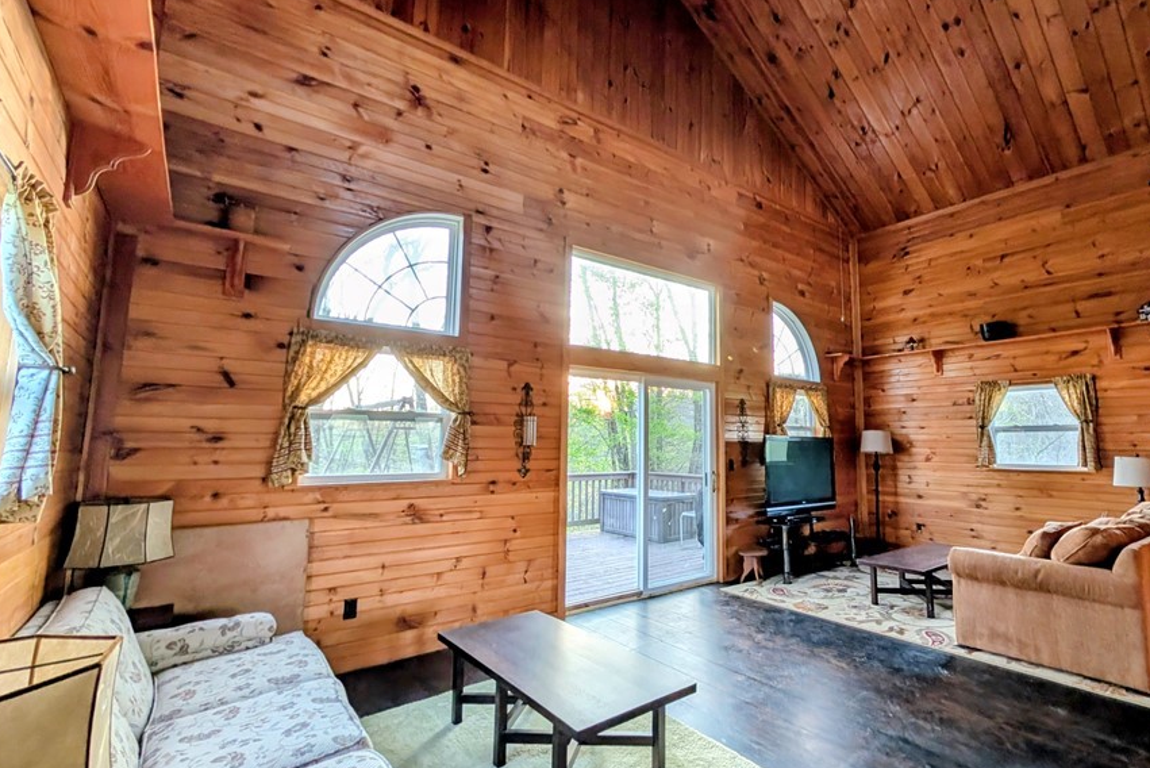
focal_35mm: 15
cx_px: 670
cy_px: 383
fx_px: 479
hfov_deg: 99.5
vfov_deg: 77.4
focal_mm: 2.02
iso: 52
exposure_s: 1/25.5
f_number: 1.7
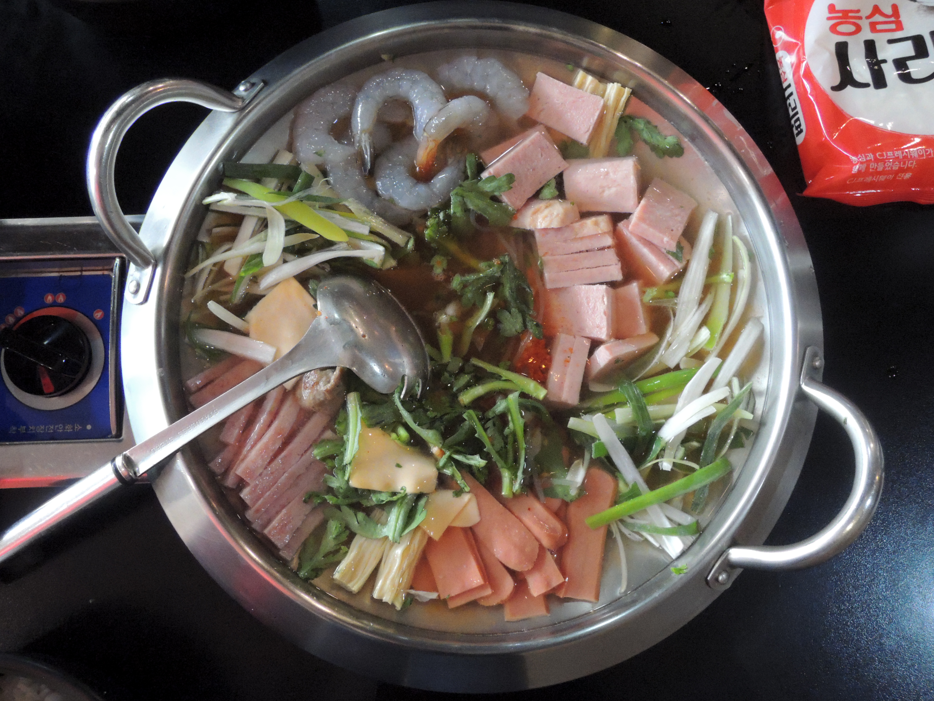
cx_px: 467
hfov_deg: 58.4
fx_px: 836
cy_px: 350
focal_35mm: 31
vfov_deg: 45.4
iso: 1600
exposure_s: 1/160
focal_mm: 5.5
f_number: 3
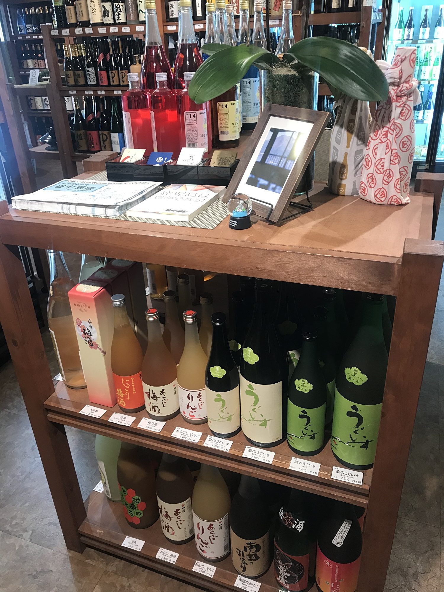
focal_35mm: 28
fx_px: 479
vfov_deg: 63.4
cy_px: 296
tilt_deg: -28.1
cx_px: 222
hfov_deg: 49.7
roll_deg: +3.7
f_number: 1.8
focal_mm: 3.99
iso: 40
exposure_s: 1/20
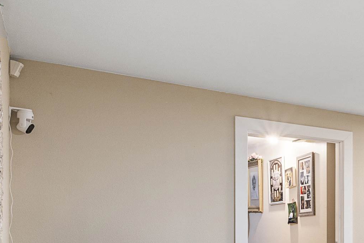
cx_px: 441
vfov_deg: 28.7
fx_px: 455
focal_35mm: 45
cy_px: 217
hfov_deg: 34.5
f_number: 9.5
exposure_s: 1
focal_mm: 10
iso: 320
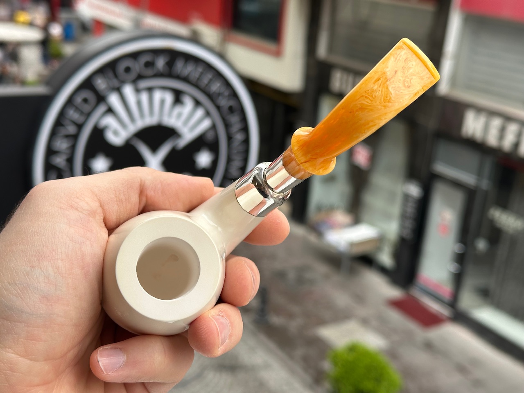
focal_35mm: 48
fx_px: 727
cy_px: 196
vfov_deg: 30.3
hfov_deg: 39.7
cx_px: 262
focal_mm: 6.86
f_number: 1.78
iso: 64
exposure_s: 1/393
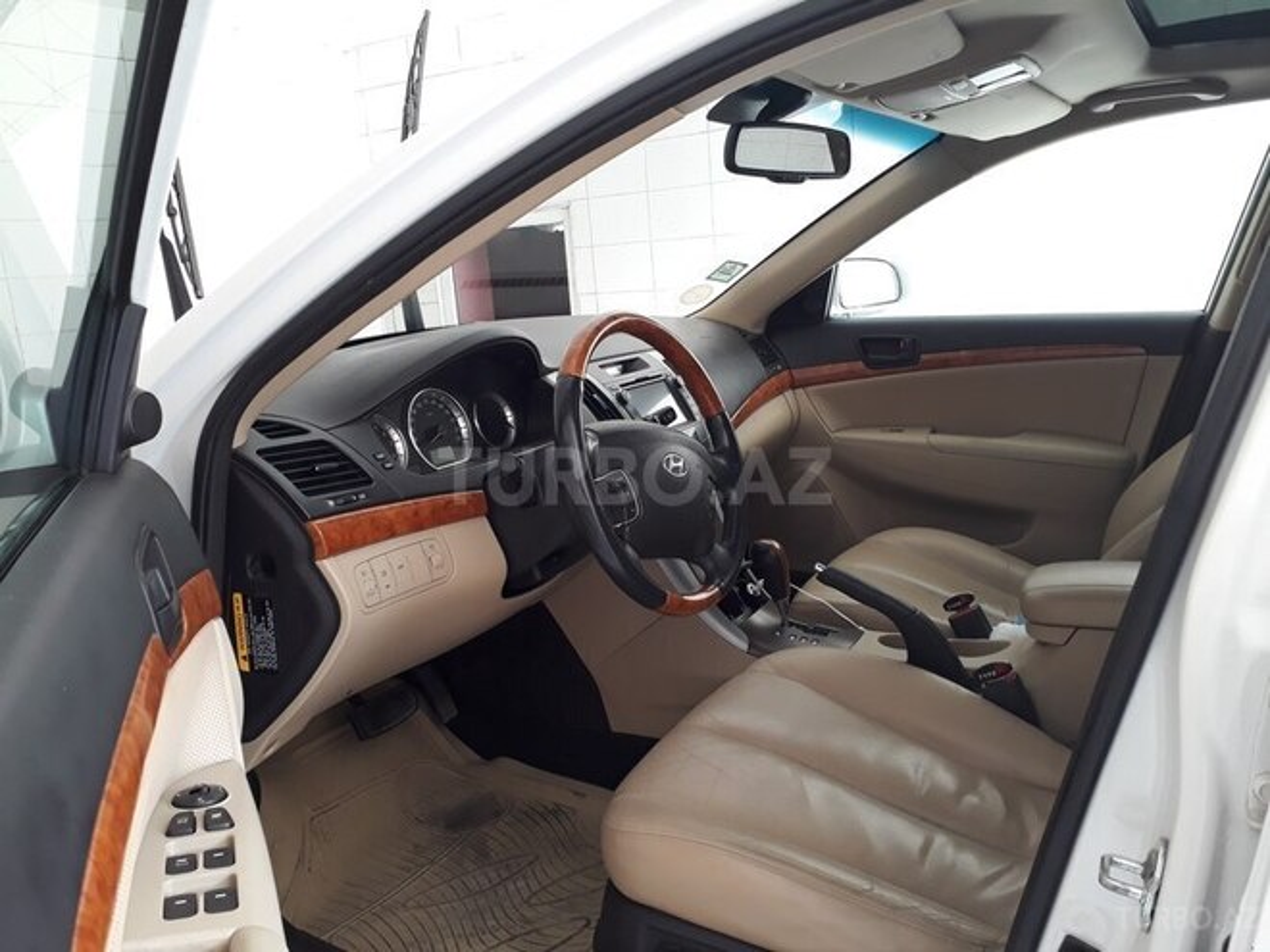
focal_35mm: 27
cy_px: 476
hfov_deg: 65.3
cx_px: 635
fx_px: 991
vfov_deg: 51.4
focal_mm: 3.6
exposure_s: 1/33
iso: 100
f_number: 1.9
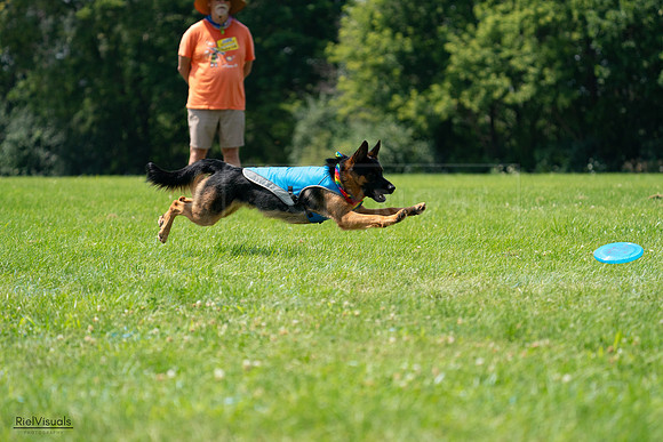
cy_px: 221
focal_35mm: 223
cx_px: 332
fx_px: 4108
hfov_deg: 9.2
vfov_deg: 6.2
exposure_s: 1/4000
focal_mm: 223
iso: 1250
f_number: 5.6
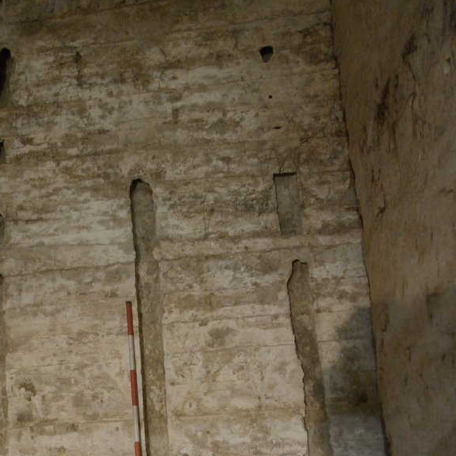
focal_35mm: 31
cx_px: 136
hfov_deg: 51.1
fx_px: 462
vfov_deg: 47.1
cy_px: 413
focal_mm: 14
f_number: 3.5
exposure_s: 1/80
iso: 3200
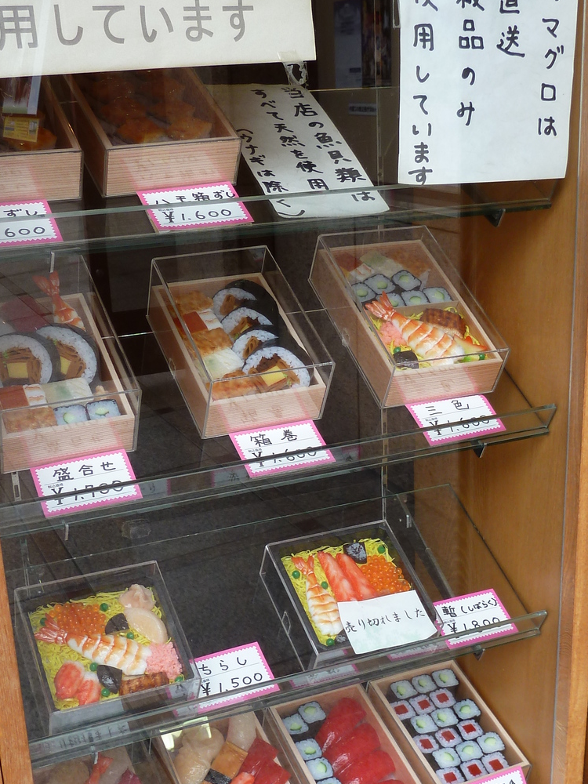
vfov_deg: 39.5
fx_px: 1087
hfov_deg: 30.3
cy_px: 471
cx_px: 296
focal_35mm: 48
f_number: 3.4
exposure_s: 1/60
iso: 80
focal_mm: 5
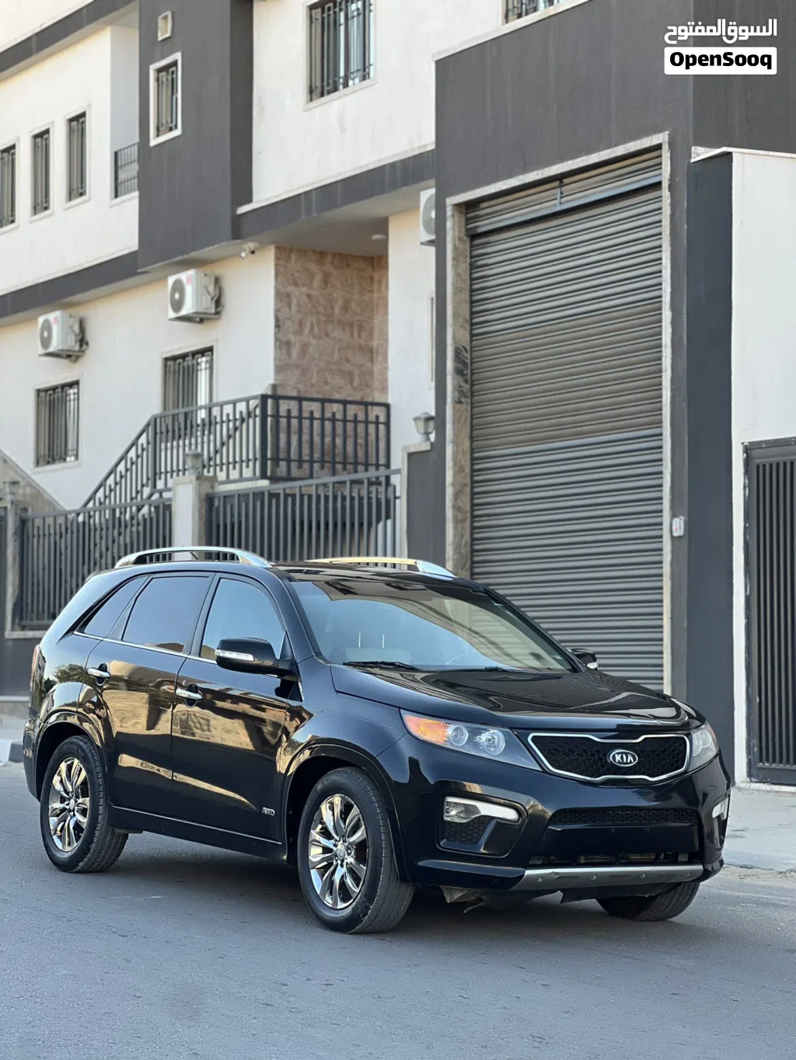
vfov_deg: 25.3
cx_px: 398
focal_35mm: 77
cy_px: 530
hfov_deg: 19.1
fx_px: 2360
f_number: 2.8
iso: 64
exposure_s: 1/121
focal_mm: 9
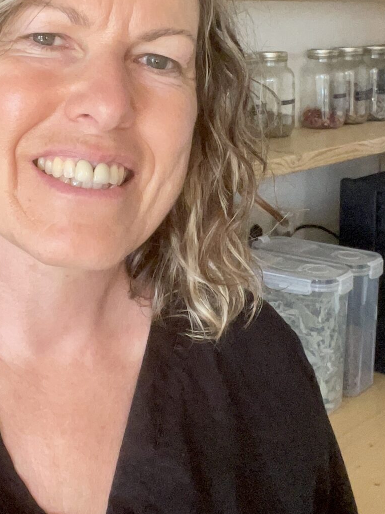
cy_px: 164
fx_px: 890
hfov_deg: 24.4
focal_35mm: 60
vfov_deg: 31.9
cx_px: 157
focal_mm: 2.71
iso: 200
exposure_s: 1/60
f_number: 2.2
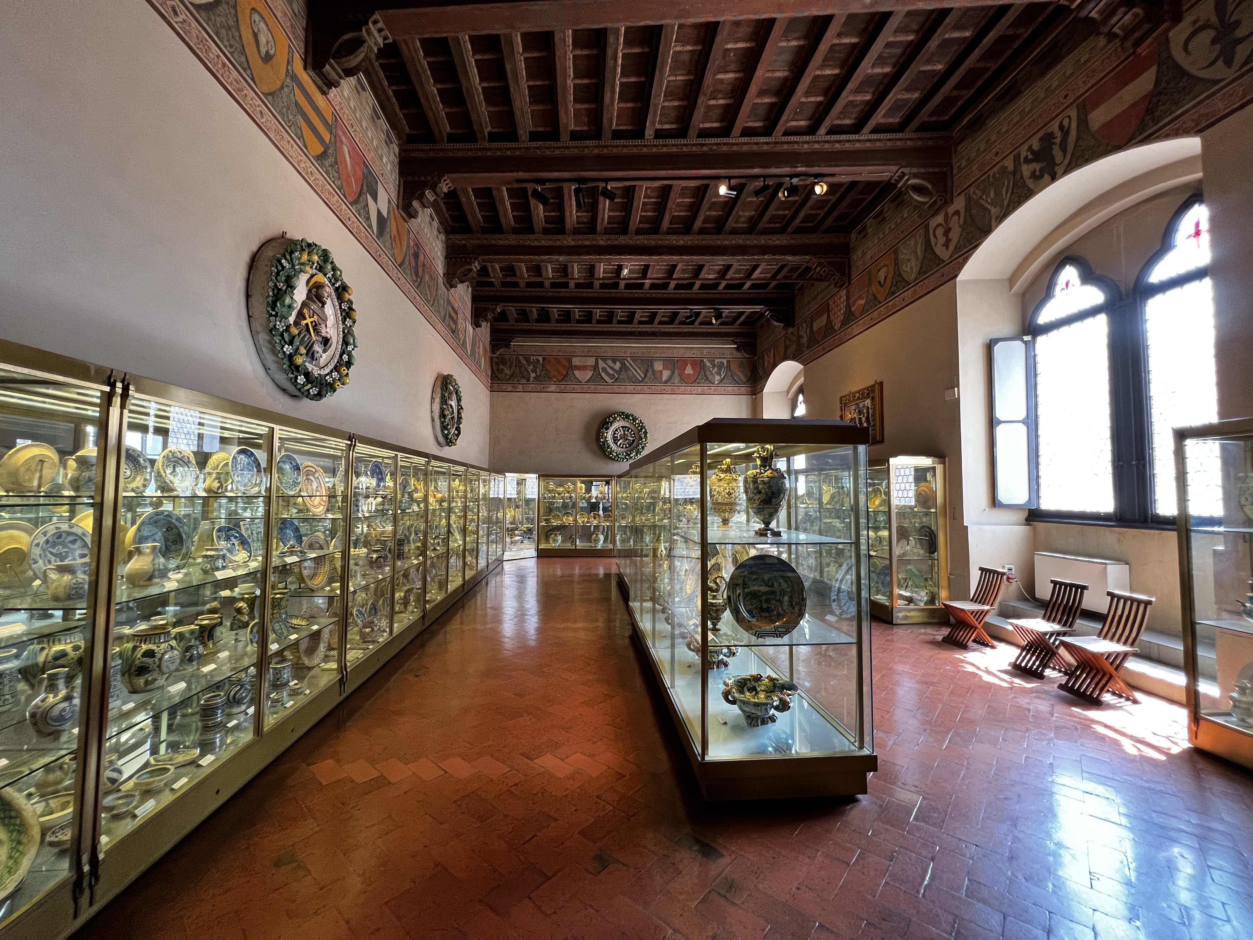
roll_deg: -0.3
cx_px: 626
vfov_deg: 89.9
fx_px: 471
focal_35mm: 13
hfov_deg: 106.2
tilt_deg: +2.7
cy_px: 470
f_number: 1.8
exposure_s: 1/62
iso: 250
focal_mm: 1.57
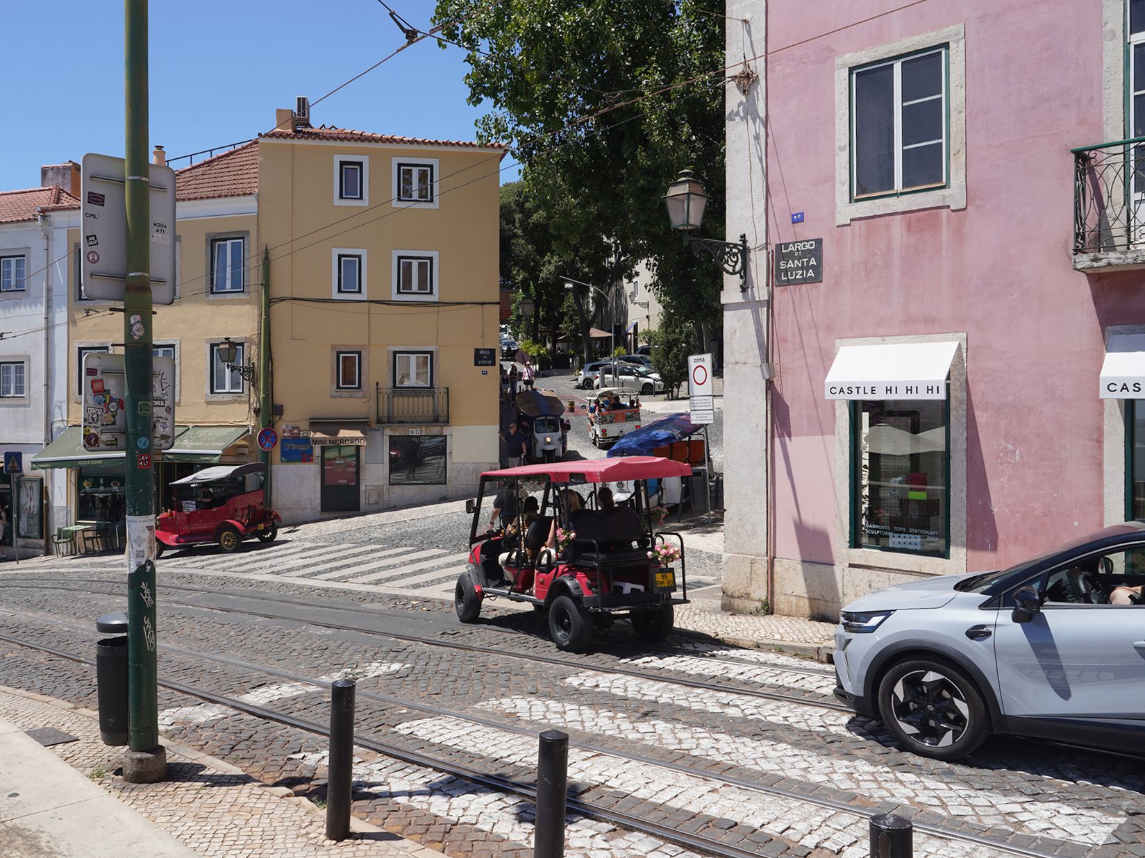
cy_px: 397
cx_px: 517
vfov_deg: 49.7
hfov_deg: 63.3
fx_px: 926
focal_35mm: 28
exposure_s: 1/100
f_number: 14
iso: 100
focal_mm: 24
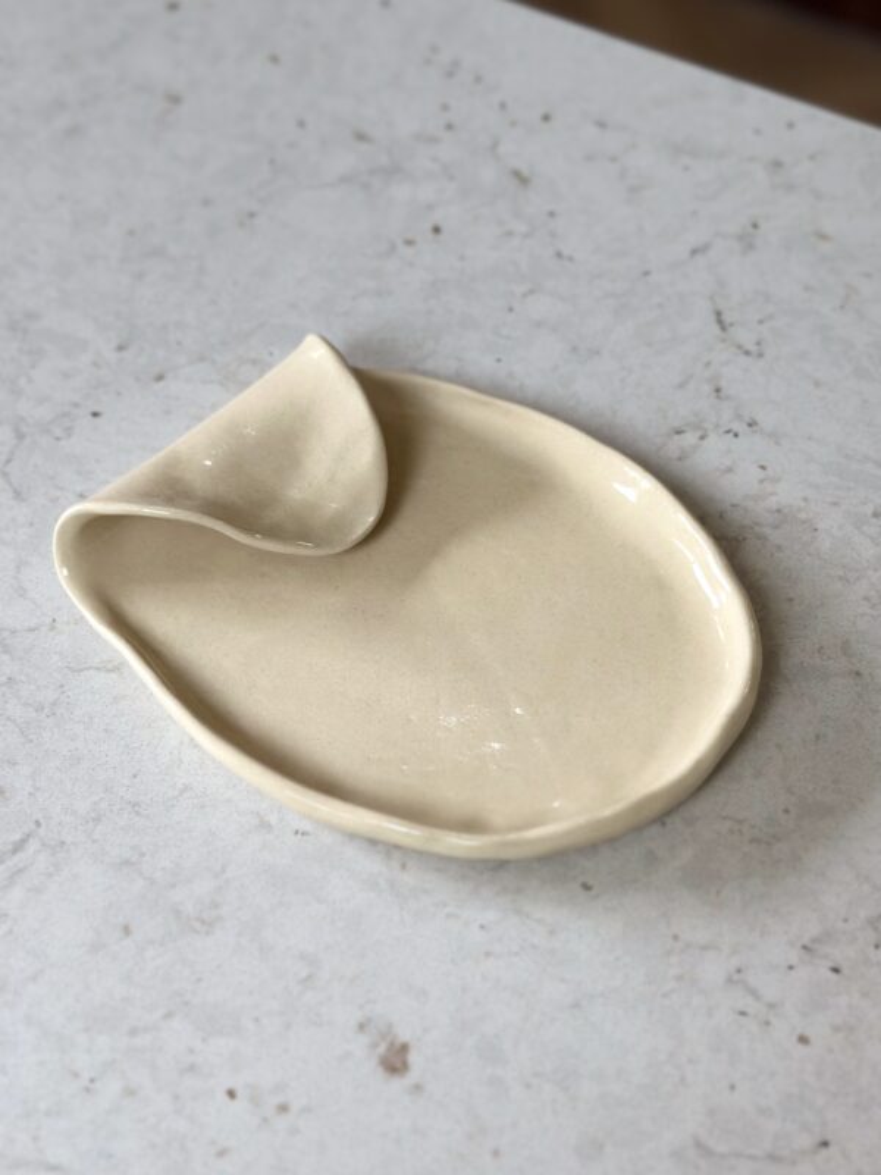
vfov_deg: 39.7
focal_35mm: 48
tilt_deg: -51.1
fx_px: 1629
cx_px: 440
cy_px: 588
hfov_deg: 30.3
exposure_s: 1/233
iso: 80
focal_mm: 6.86
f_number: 1.78
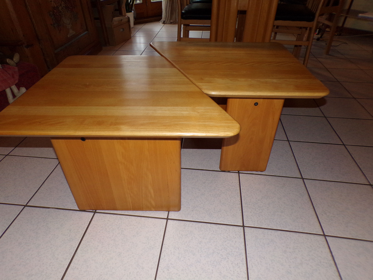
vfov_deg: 56.8
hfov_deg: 71.6
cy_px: 140
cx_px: 186
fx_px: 259
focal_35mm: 24
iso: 200
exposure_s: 1/60
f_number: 3
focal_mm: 4.3
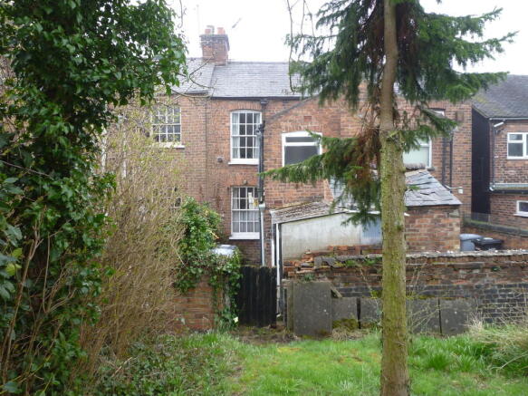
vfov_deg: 54.9
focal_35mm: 25
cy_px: 198
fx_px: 381
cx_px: 264
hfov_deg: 69.4
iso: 80
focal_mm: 4.5
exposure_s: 1/125
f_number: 2.8
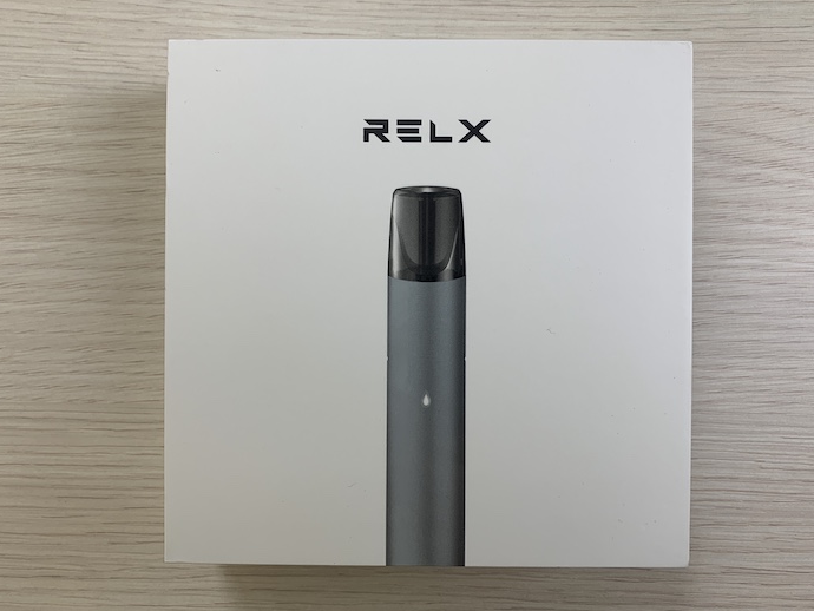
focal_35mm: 29
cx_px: 429
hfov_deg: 61.6
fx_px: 682
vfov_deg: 48.3
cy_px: 302
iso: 50
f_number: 1.8
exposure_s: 1/121
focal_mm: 4.25
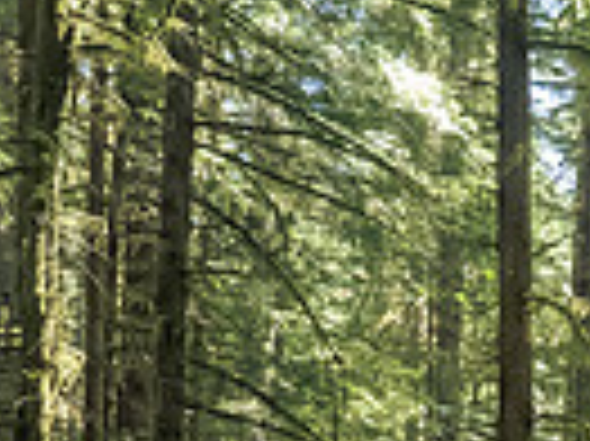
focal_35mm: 111
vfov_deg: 11.8
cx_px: 1180
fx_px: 1890
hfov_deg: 14.6
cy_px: 916
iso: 4000
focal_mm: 12
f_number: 2.8
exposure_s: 1/1000
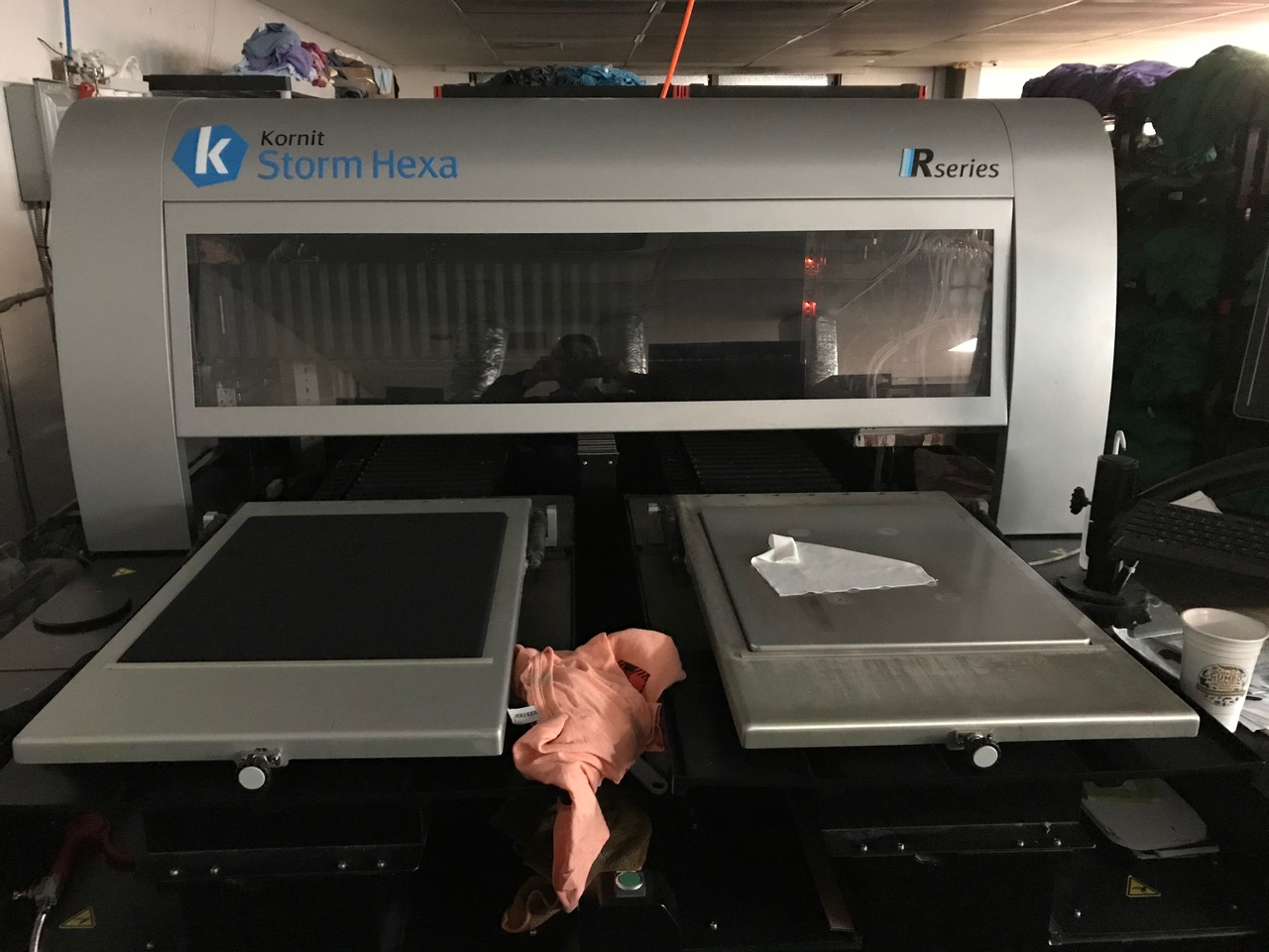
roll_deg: -0.4
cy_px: 476
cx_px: 634
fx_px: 1026
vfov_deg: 49.7
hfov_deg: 63.4
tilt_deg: -16.4
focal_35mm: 28
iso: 125
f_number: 1.8
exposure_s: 1/4
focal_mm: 3.99
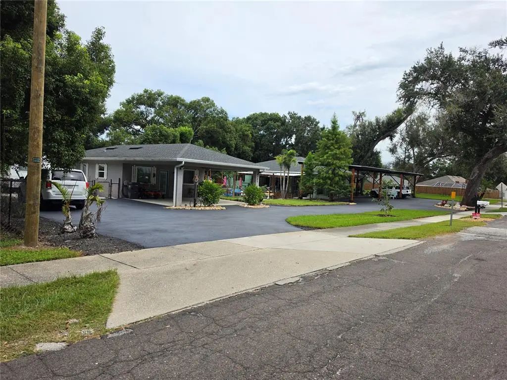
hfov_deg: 73.9
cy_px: 190
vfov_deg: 58.9
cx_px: 254
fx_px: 337
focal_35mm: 23
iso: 64
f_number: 1.4
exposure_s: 1/6571
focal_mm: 6.5
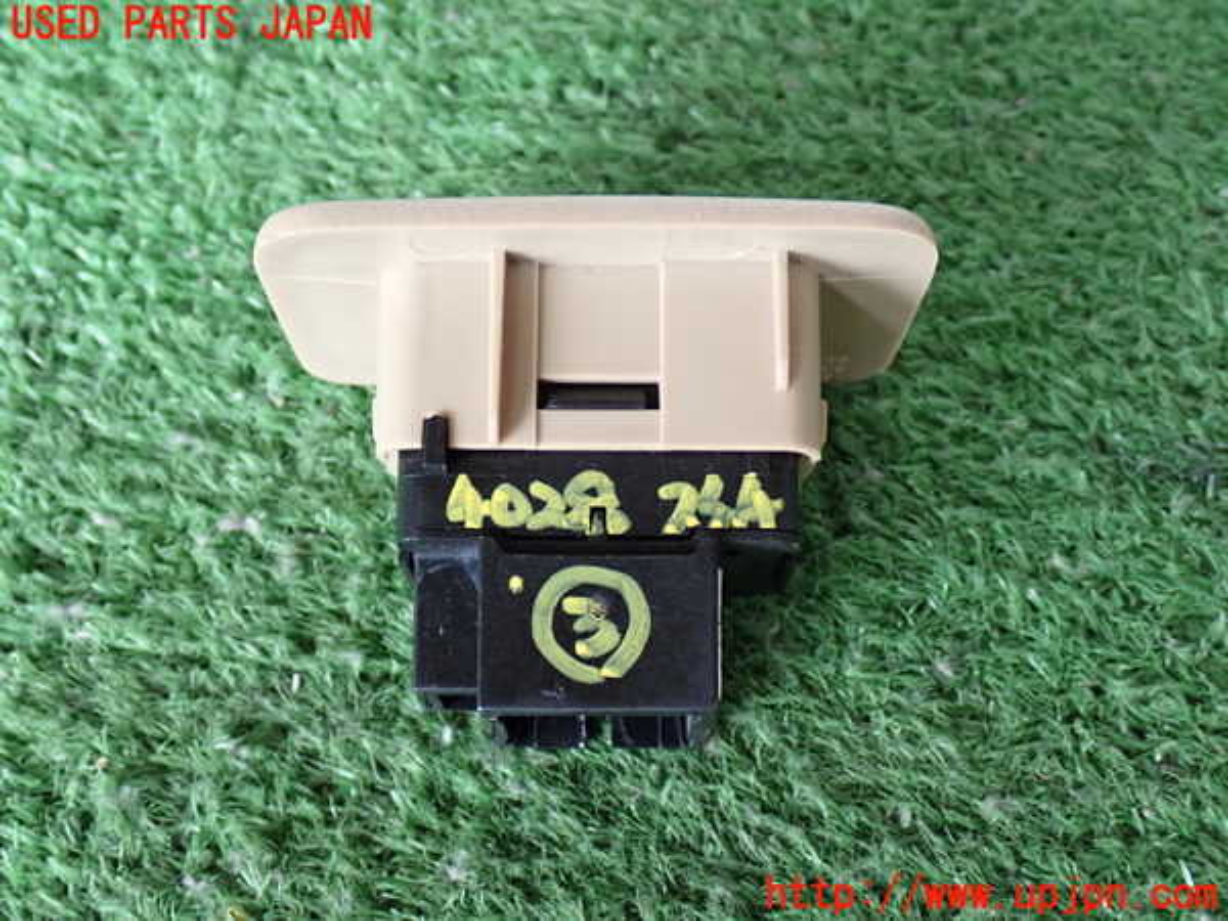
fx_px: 1774
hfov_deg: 38.2
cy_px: 460
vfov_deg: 29.1
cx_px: 614
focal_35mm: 50
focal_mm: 9.01
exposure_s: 1/50
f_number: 3.2
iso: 400
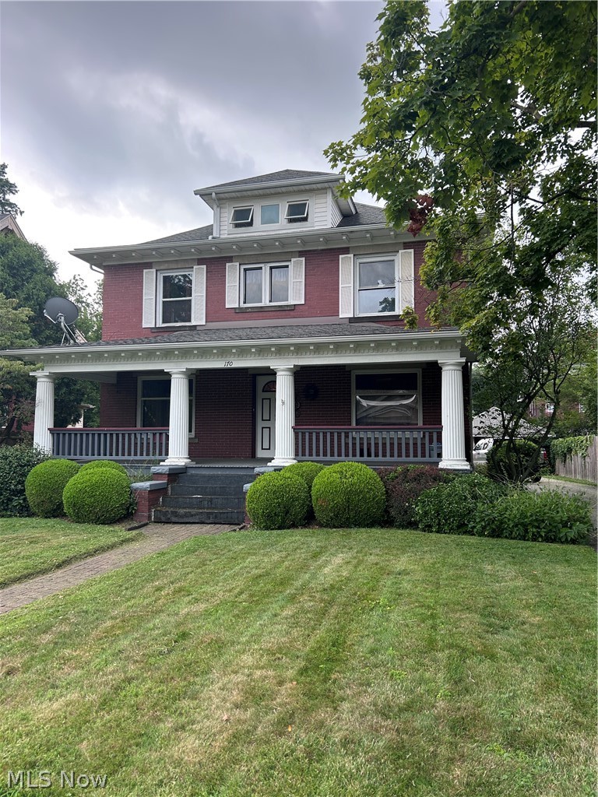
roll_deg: -0.2
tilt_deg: +3.3
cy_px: 398
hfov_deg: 53.1
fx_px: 599
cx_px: 299
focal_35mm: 26
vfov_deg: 67.3
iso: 50
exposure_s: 1/539
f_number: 1.5
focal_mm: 5.7
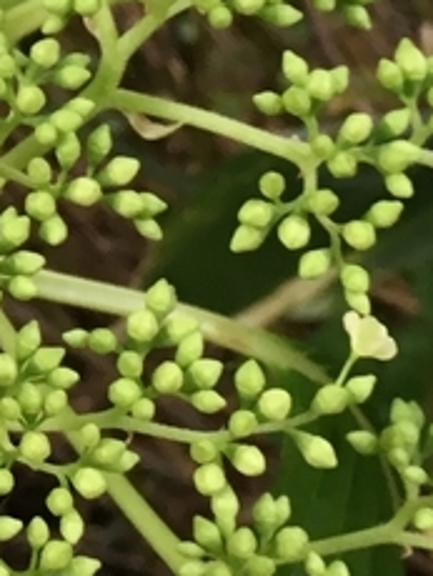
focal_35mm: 151
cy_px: 33
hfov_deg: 9.6
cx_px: -228
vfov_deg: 12.9
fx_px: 2514
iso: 25
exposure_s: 1/40
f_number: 2.2
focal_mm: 4.15
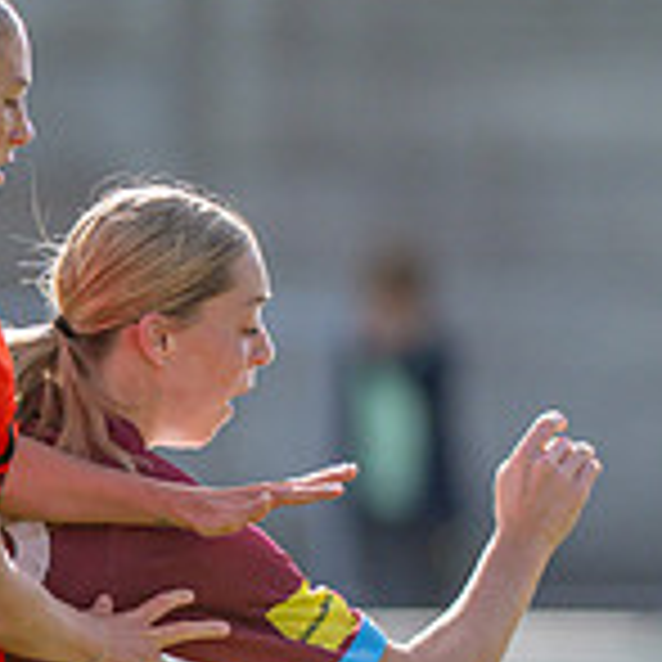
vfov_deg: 1.1
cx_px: -376
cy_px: 942
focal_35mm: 1528
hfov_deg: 1.1
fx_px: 33061
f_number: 2.8
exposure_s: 1/3200
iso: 200
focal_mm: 300
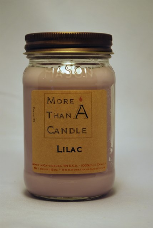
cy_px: 114
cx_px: 76
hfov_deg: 16.6
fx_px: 524
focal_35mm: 82
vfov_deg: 24.6
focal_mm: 55
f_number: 5.6
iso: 160
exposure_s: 1/125
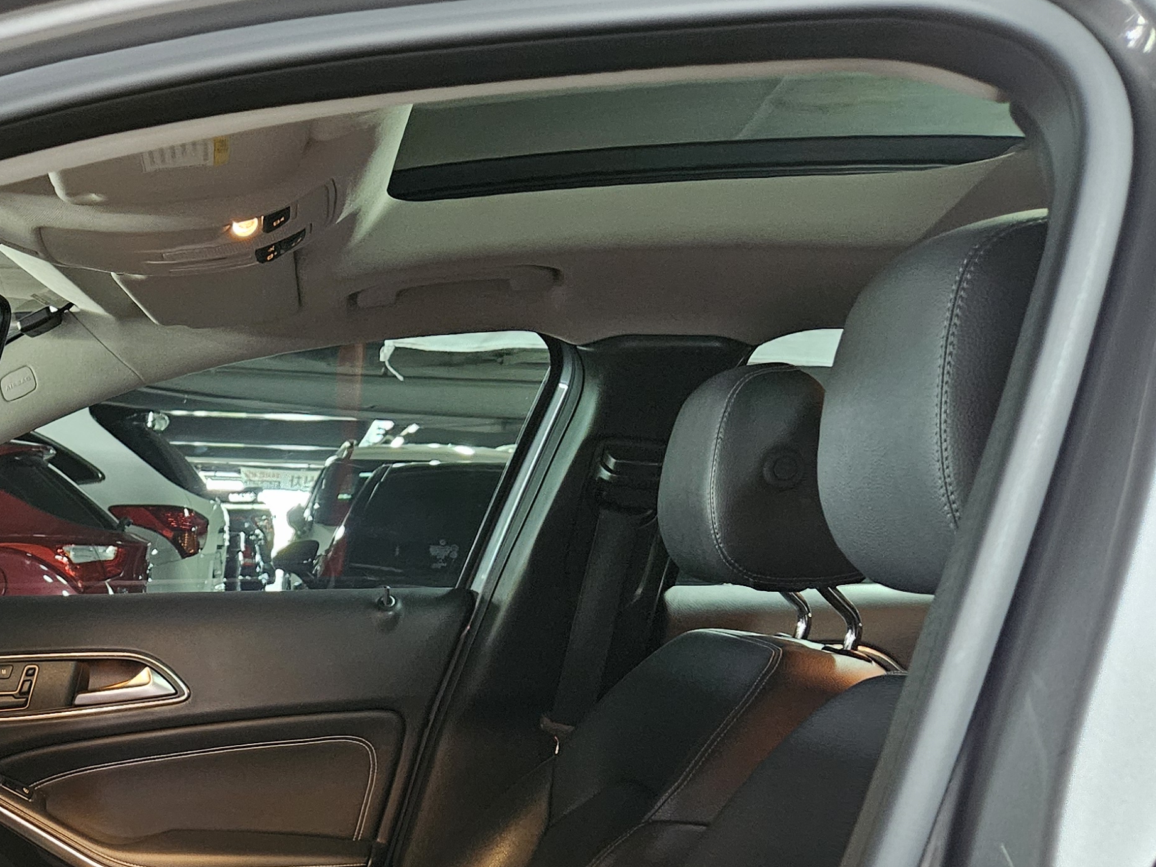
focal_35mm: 50
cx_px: 124
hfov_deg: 36.0
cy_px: 897
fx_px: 1670
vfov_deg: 27.2
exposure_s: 1/24
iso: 1000
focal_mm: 5.4
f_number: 1.8
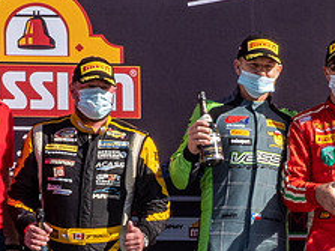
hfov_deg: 10.0
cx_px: 252
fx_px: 1915
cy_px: 272
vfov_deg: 7.5
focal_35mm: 198
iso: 250
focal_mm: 25
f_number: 22
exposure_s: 1/80
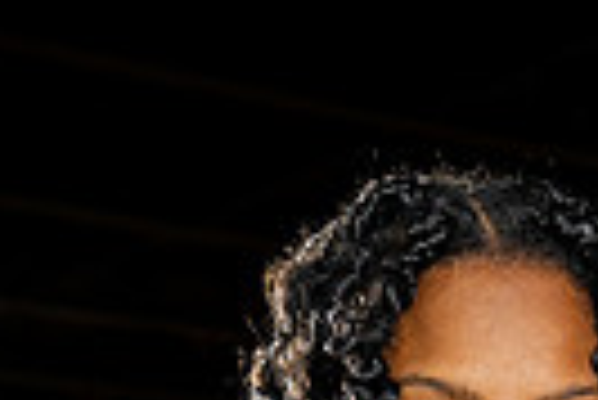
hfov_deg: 14.1
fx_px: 2411
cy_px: 975
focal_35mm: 145
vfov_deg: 8.6
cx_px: 445
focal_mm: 43
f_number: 4.5
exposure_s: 1/250
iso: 400
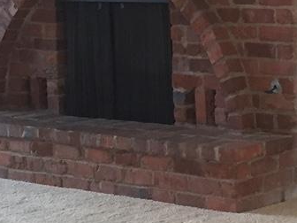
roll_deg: +1.0
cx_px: 350
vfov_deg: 10.5
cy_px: 83
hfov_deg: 13.6
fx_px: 1210
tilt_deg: -6.1
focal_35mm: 141
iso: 100
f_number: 2.2
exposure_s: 1/30
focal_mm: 4.15
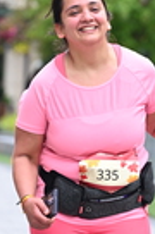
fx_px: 2369
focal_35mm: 365
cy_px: 0
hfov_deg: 3.7
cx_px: 144
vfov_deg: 5.6
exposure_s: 1/1600
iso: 640
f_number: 2.8
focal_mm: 90
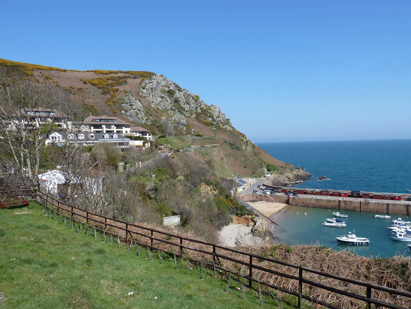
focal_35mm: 25
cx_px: 206
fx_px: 297
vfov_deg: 54.9
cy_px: 154
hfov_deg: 69.4
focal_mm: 4.1
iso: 80
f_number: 4.5
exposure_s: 1/400
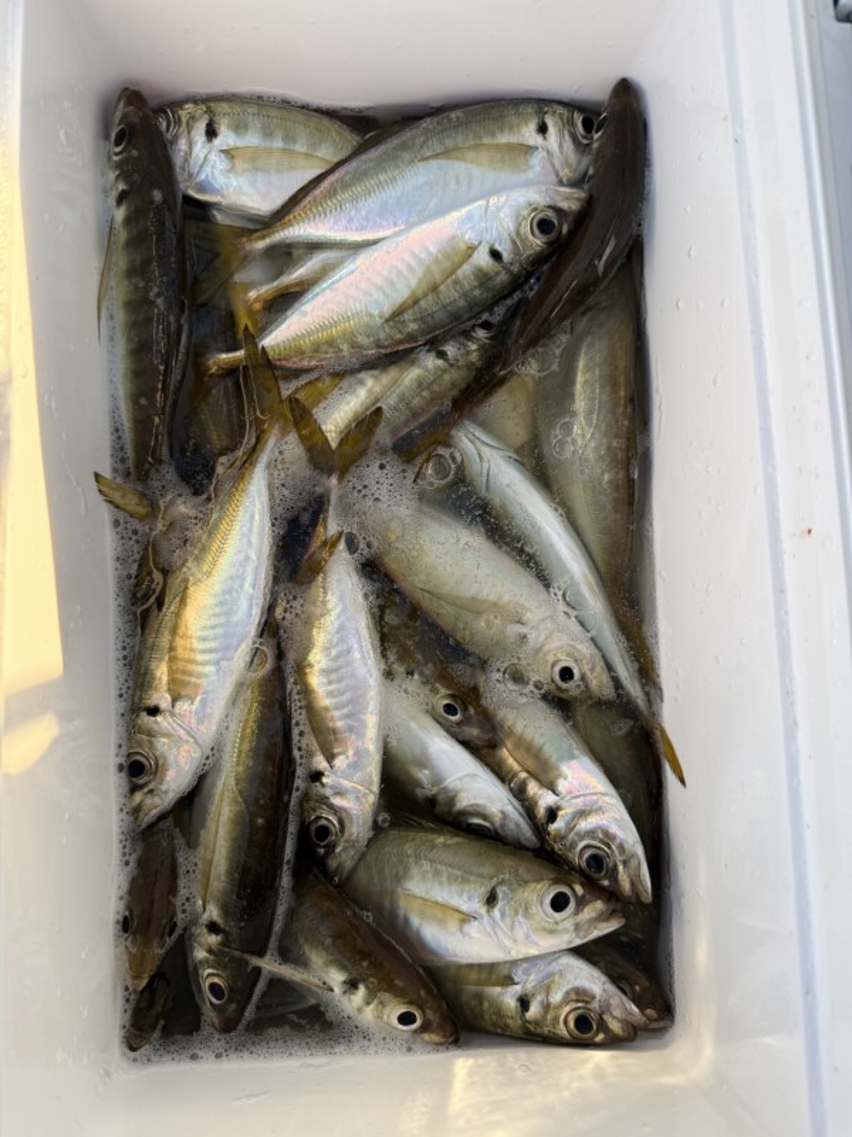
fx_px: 788
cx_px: 426
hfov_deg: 56.8
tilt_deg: -85.2
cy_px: 568
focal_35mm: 24
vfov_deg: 71.6
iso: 80
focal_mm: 6.76
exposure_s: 1/443
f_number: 1.78
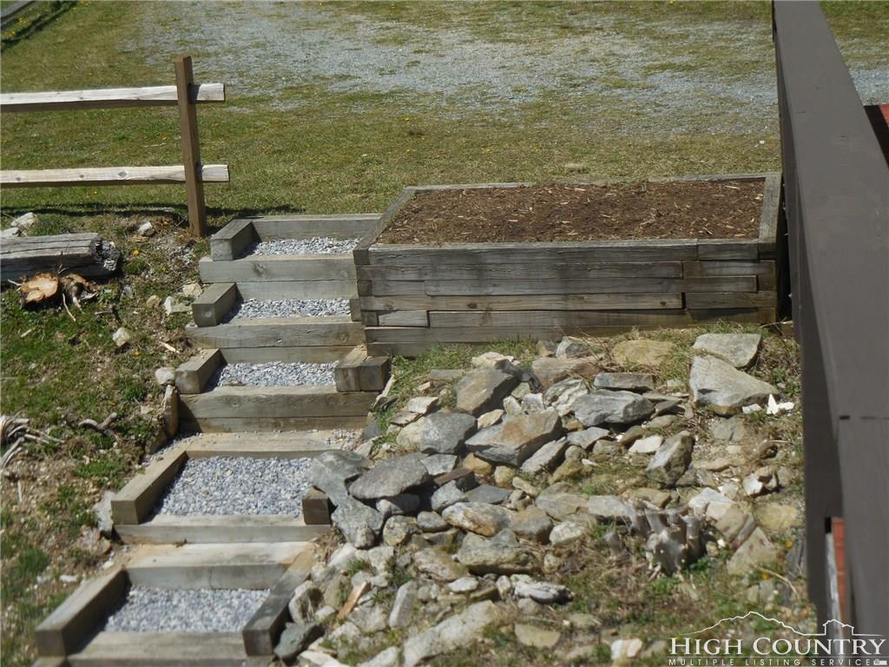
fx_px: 1798
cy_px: 334
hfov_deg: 27.8
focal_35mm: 70
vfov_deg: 21.0
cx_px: 444
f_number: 4.7
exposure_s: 1/1000
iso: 125
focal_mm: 12.6
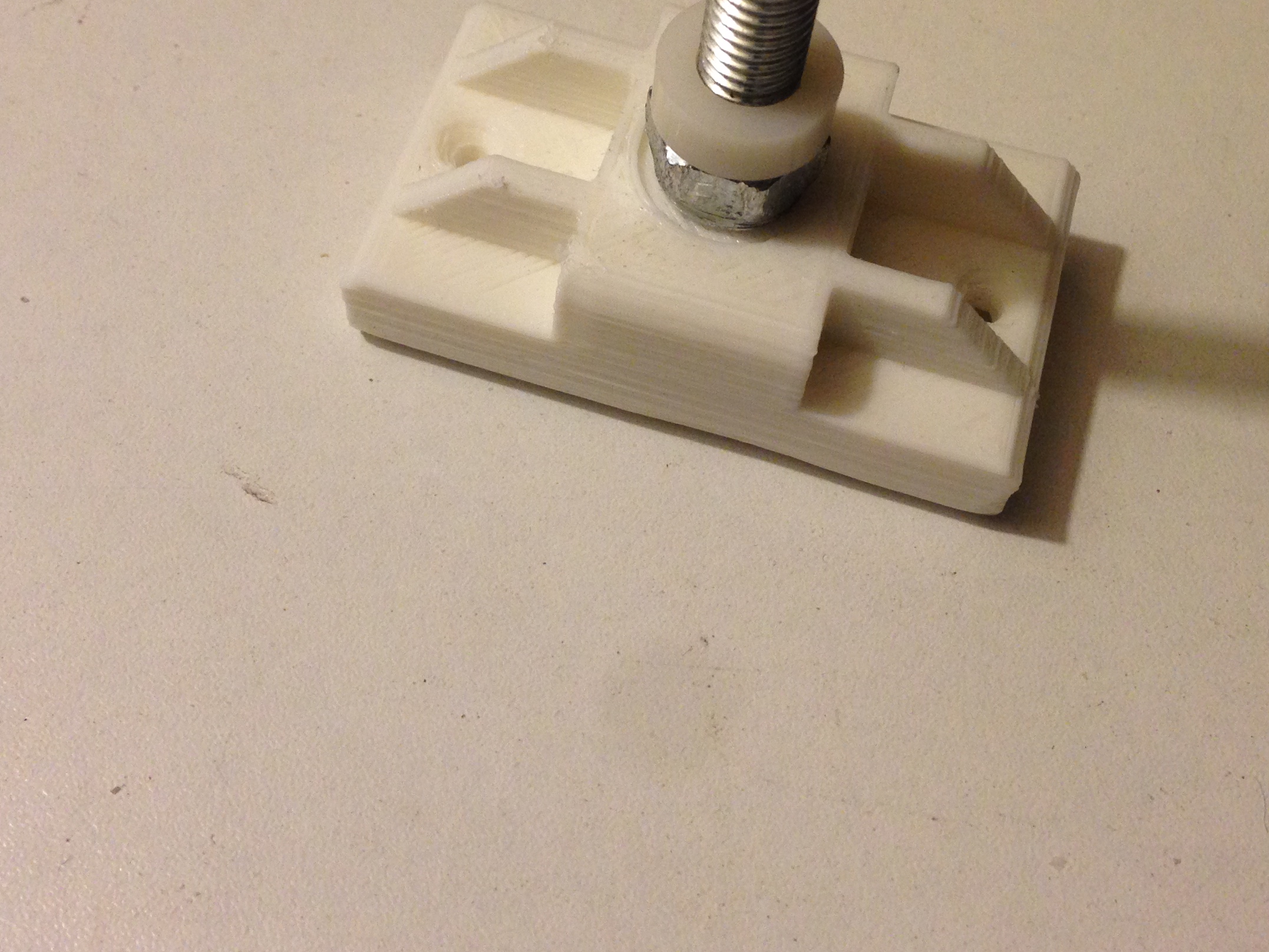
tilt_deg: -57.9
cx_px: 594
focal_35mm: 50
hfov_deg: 38.2
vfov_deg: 29.0
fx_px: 1833
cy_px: 332
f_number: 2.4
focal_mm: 4.12
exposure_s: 1/20
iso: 160
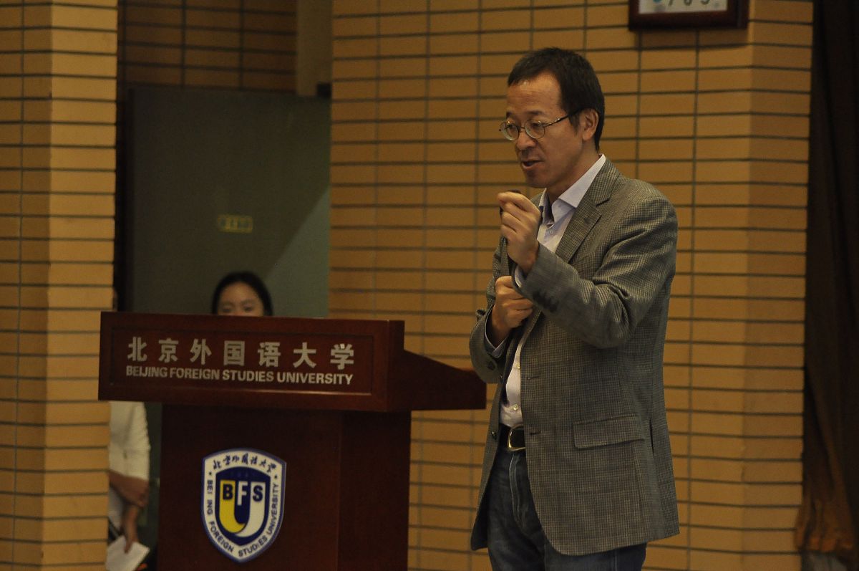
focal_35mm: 202
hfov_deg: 10.2
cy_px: 286
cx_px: 430
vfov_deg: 6.8
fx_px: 4826
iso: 1250
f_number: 4.2
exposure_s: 1/80
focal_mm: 135
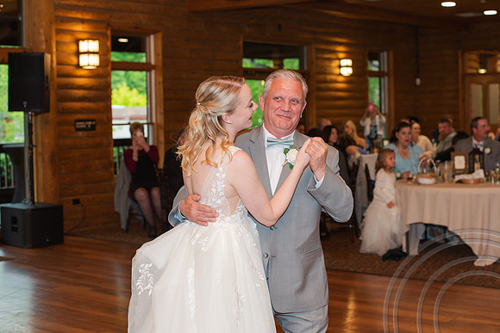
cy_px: 144
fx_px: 819
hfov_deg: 33.9
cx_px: 274
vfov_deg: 23.0
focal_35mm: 59
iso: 800
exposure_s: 1/200
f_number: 3.5
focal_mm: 50
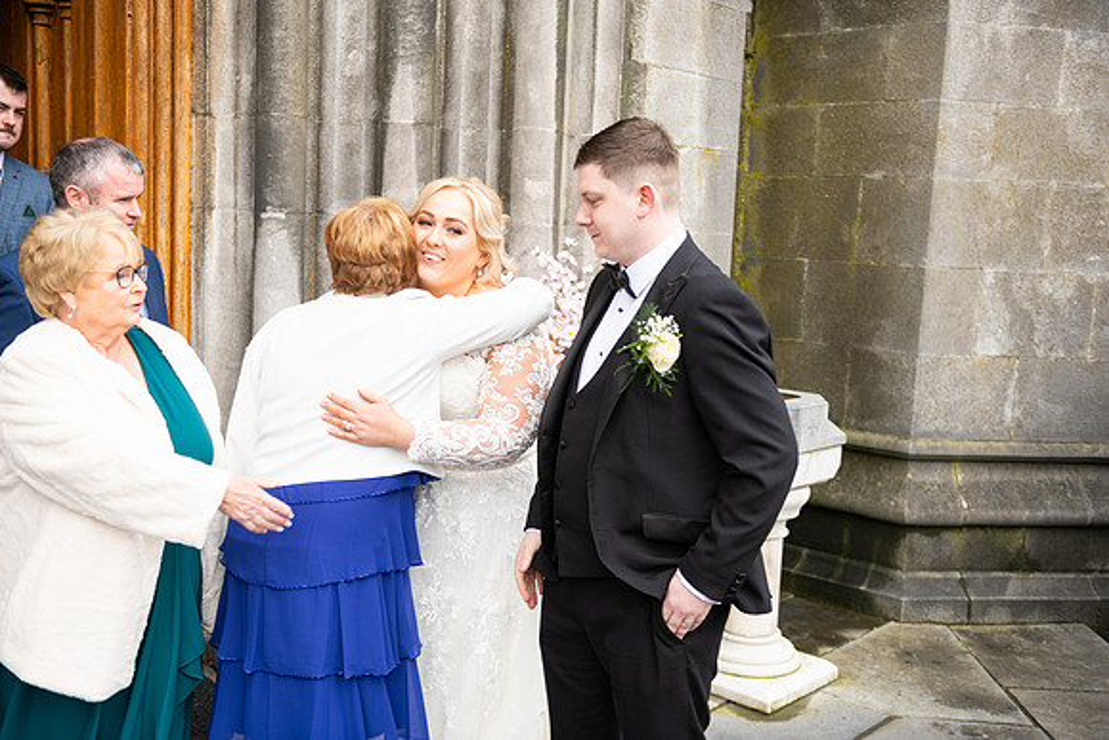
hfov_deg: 50.7
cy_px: 370
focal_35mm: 38
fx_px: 1171
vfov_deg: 35.1
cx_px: 554
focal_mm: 38
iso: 125
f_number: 3.5
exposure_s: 1/160
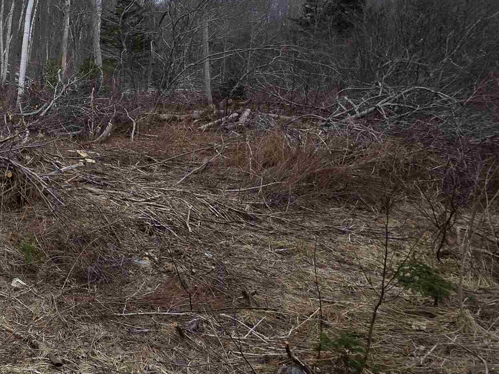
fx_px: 461
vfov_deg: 42.1
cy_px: 72
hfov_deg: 40.1
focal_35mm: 32
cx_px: -102
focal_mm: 2.2
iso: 40
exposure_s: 1/761
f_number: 1.9
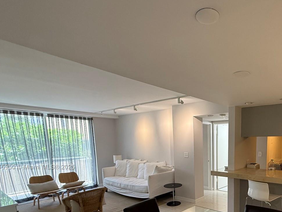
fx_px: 187
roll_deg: +0.4
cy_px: 167
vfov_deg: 55.1
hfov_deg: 68.8
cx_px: 214
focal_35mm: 23
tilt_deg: -8.3
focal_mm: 2.22
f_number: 2.2
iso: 250
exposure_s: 1/60
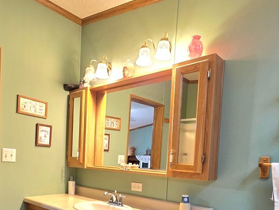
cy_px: 173
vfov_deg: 50.9
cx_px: 124
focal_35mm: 25
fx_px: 201
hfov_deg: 69.2
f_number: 2.2
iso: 200
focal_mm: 2.2
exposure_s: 1/60.2
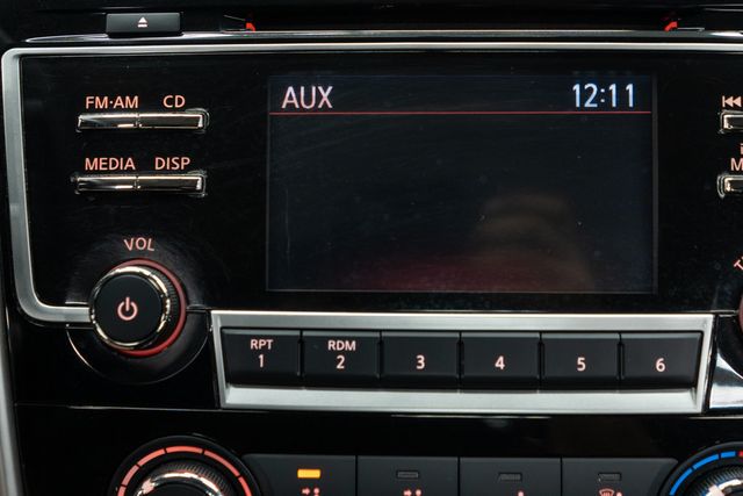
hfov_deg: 46.4
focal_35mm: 42
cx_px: 372
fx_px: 867
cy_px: 248
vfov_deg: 31.9
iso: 1250
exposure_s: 1/60
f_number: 3.2
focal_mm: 28
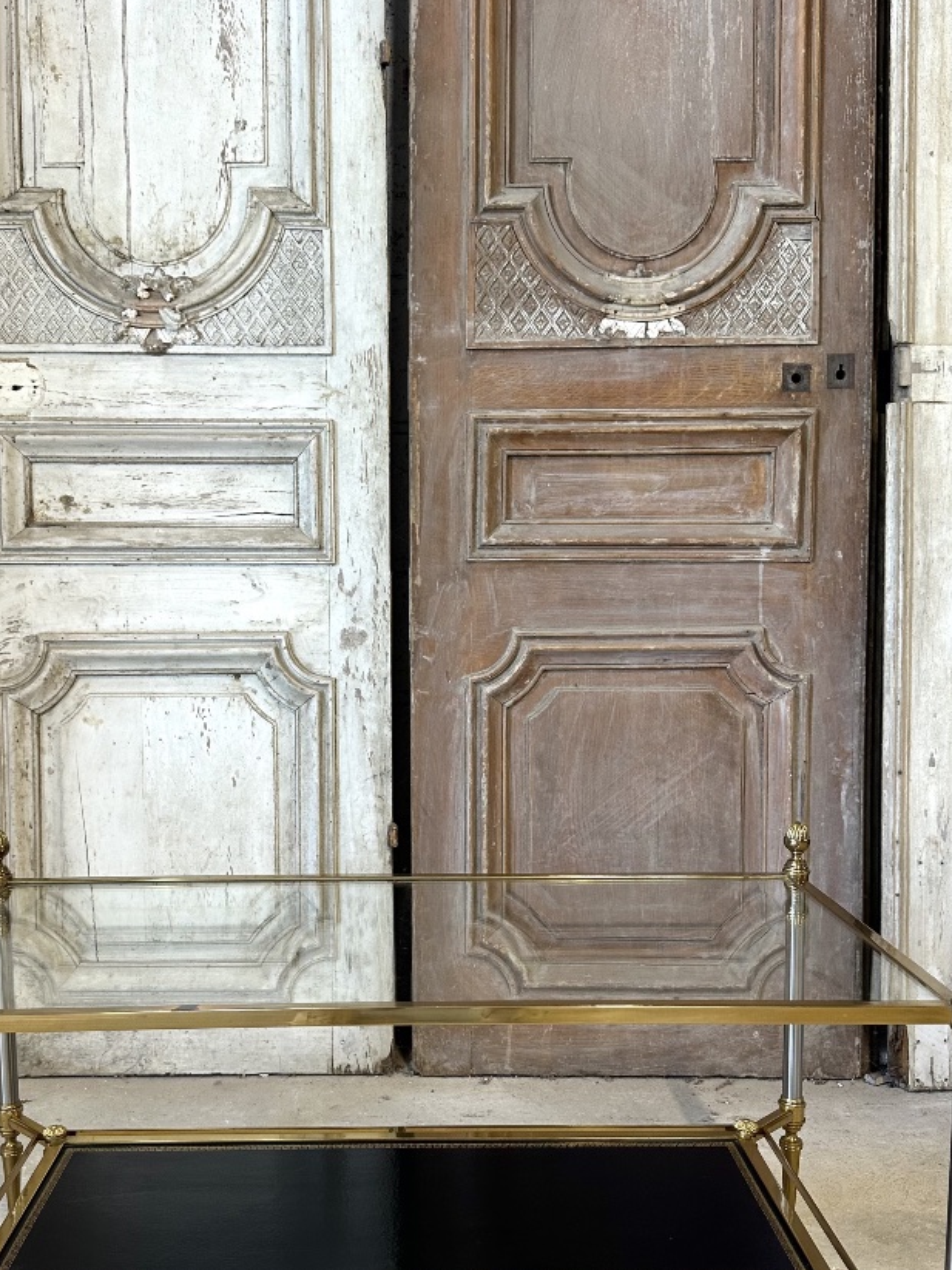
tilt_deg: -8.5
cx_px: 397
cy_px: 738
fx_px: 1284
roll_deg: +0.1
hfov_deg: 40.6
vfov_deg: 52.4
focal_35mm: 35
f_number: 1.78
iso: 125
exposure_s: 1/50
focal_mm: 6.86
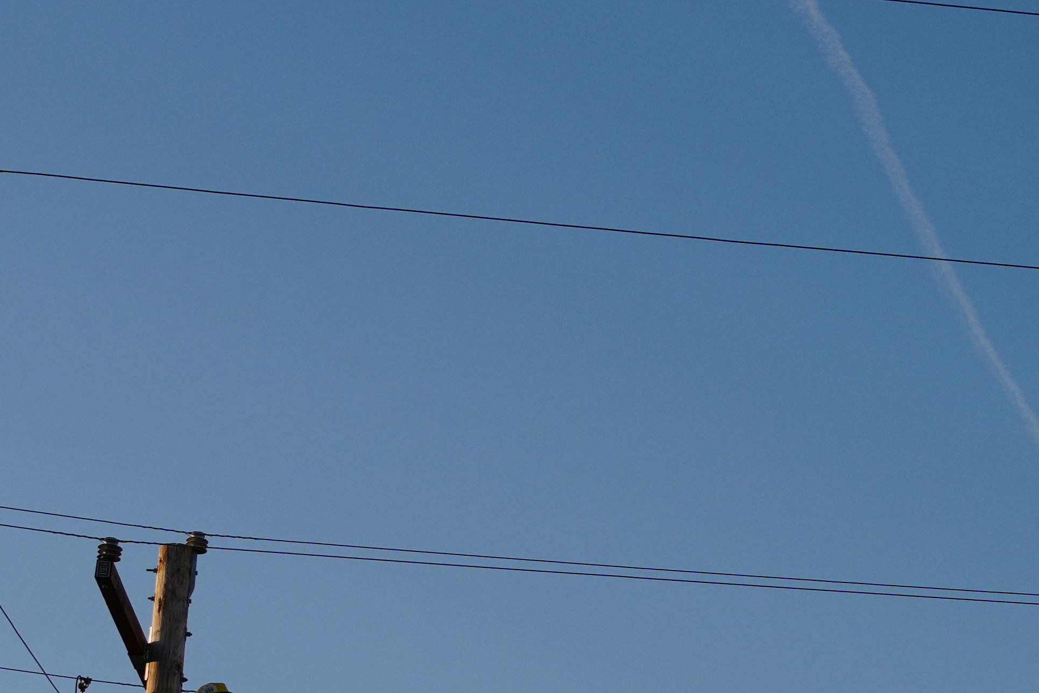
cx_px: 1592
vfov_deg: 11.9
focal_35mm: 115
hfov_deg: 16.2
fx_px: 3319
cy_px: 530
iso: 100
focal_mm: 24
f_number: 5
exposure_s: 1/640
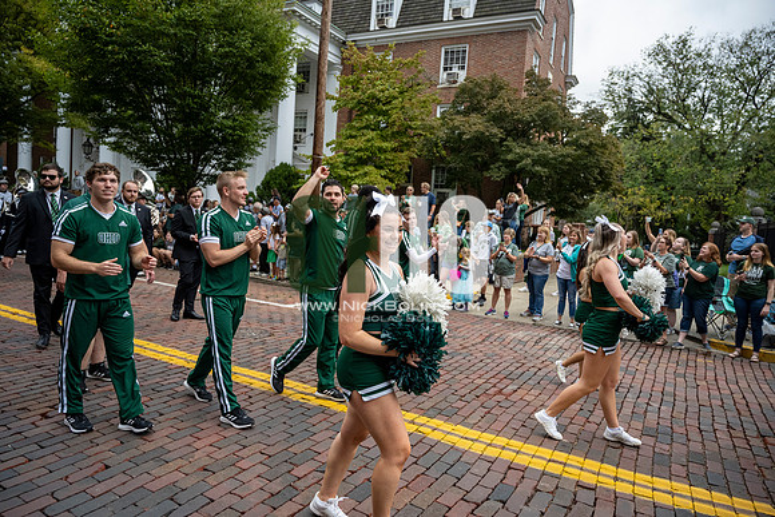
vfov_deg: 53.2
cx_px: 388
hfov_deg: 73.7
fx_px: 517
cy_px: 258
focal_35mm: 24
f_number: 4
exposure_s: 1/1600
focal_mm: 24
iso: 1000
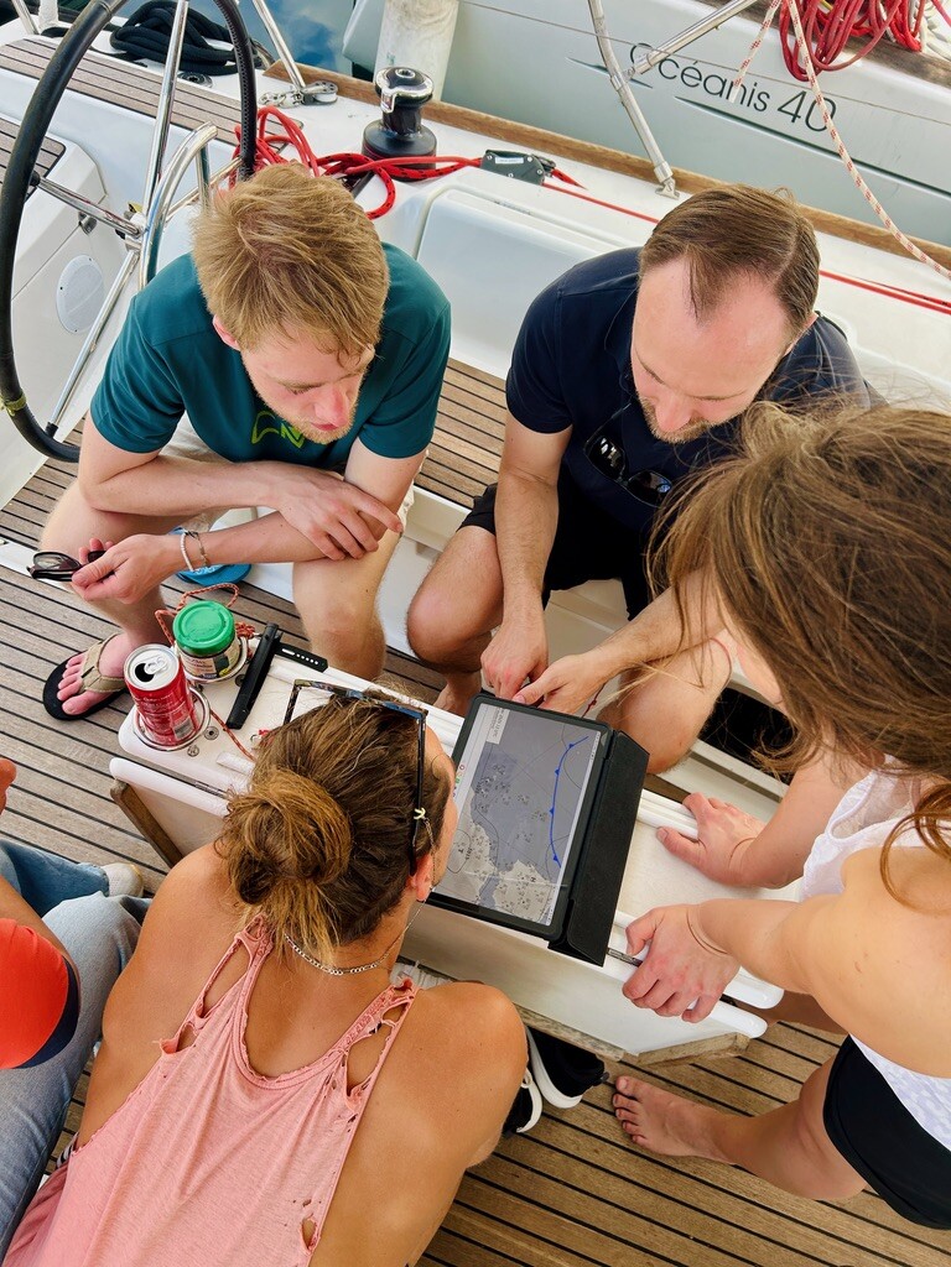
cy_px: 634
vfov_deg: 67.3
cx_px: 476
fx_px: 952
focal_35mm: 26
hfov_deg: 53.1
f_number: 1.5
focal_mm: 5.7
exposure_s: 1/397
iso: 50
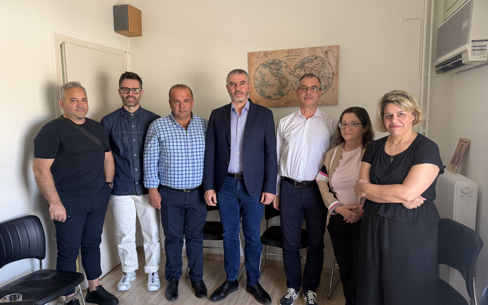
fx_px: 346
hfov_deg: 70.4
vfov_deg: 47.6
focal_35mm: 26
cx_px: 243
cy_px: 152
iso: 200
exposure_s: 1/65
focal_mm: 6.76
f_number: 1.78
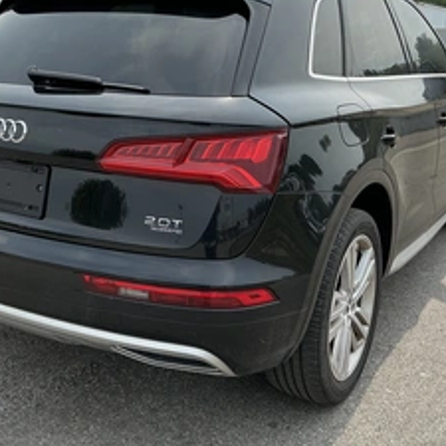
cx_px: 180
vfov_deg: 38.2
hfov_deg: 38.2
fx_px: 641
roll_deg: +0.7
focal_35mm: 44
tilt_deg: -10.1
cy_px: 174
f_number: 1.8
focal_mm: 3
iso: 25
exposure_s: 1/1168
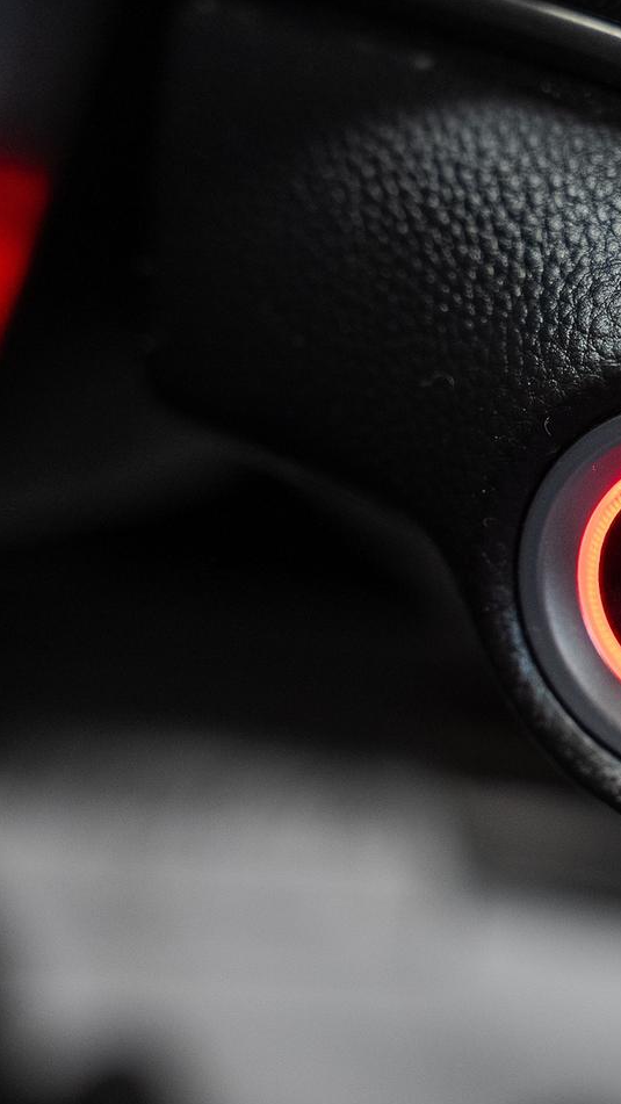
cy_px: 613
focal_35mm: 92
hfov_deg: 12.9
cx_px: 711
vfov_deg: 23.2
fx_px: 2693
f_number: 3.5
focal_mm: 47.8
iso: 1250
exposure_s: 1/40
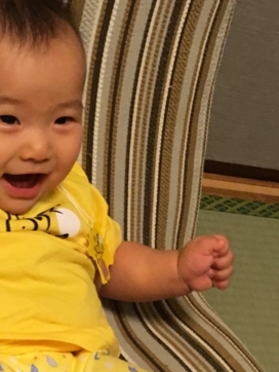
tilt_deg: -42.9
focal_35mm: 82
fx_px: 880
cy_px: 319
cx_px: 56
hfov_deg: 17.9
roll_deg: -26.9
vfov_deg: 23.3
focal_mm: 4.15
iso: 200
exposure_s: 1/30
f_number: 2.2
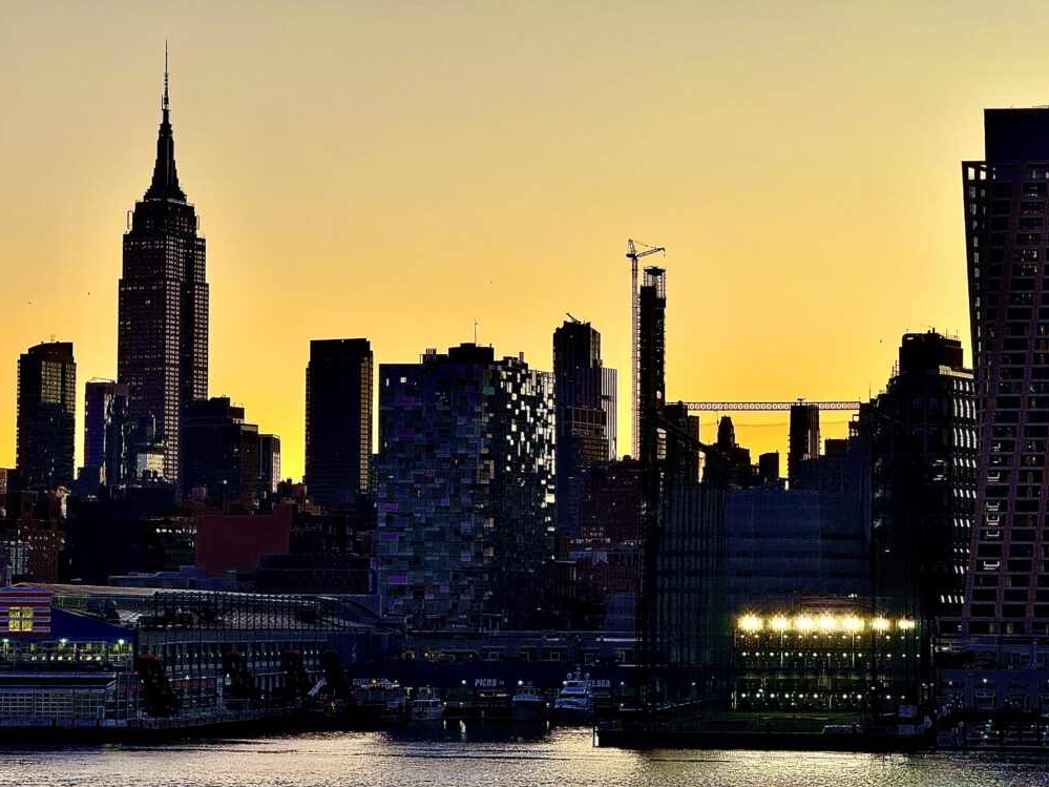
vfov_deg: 12.0
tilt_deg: +4.3
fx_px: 3727
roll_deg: -0.5
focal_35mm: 123
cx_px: 517
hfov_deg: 16.0
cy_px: 401
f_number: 2.8
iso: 50
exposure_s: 1/164
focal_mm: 15.66
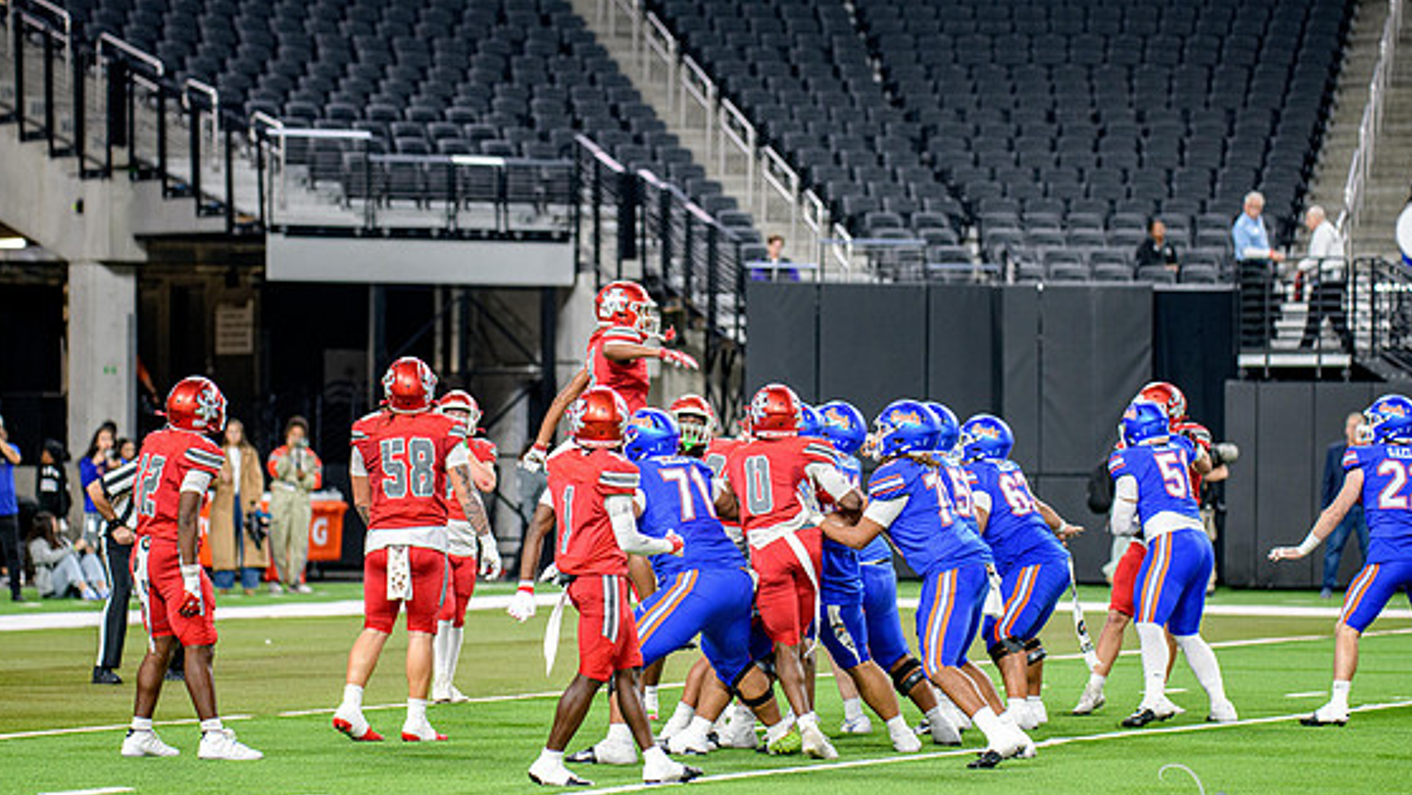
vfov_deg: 7.7
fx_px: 5916
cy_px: 460
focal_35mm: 158
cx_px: 696
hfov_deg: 13.6
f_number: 2.8
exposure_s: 1/400
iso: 1250
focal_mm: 145
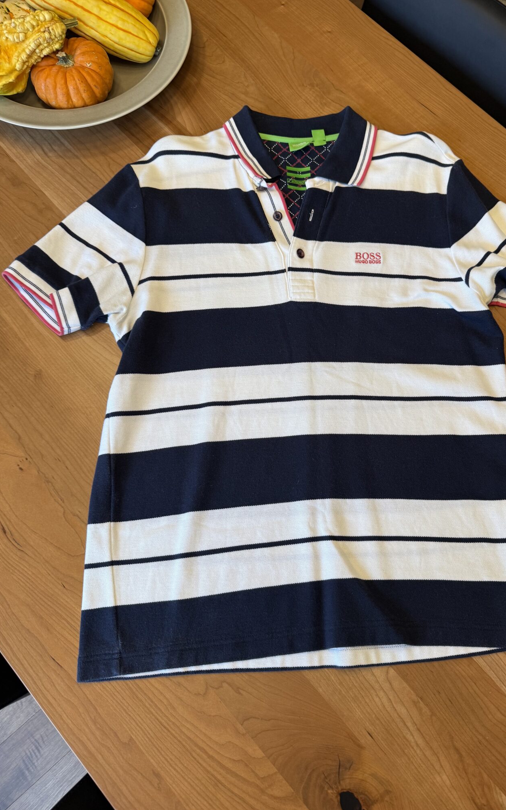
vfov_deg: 70.4
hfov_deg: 47.3
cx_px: 306
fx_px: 574
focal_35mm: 26
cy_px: 401
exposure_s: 1/60
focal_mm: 6.76
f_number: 1.78
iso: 125
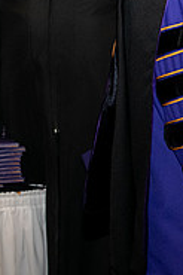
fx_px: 1681
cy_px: 4
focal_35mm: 220
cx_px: 409
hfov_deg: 6.0
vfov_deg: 9.3
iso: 2000
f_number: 5.6
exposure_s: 1/200
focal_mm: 70
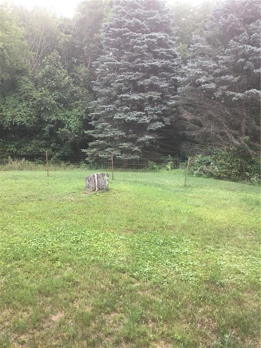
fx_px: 312
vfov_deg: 58.4
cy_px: 174
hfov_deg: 45.4
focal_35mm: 31
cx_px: 130
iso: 32
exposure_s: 1/120
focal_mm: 3.3
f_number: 2.4
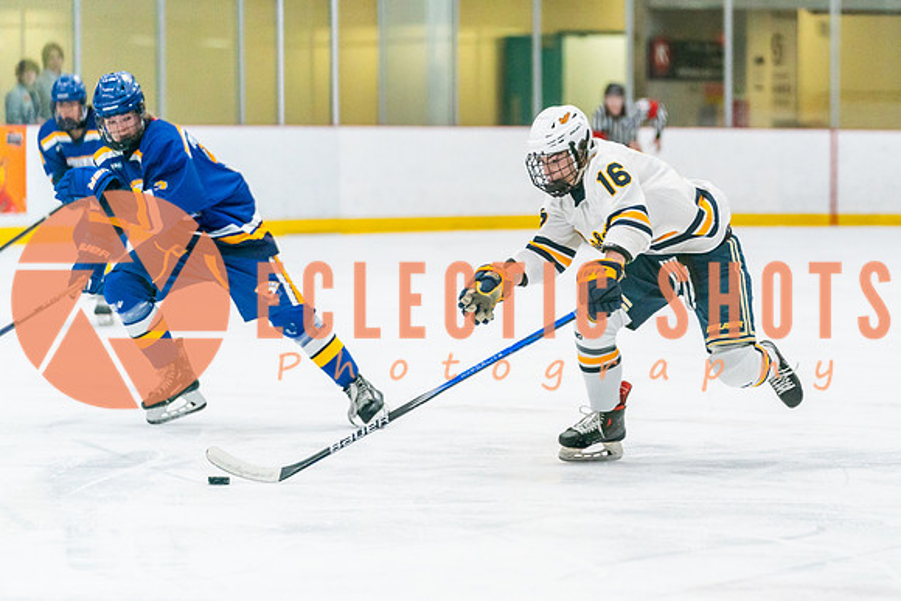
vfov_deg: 7.1
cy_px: 281
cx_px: 597
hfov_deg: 10.7
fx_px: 4817
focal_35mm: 192
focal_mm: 144
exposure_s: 1/1250
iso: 3200
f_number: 2.8
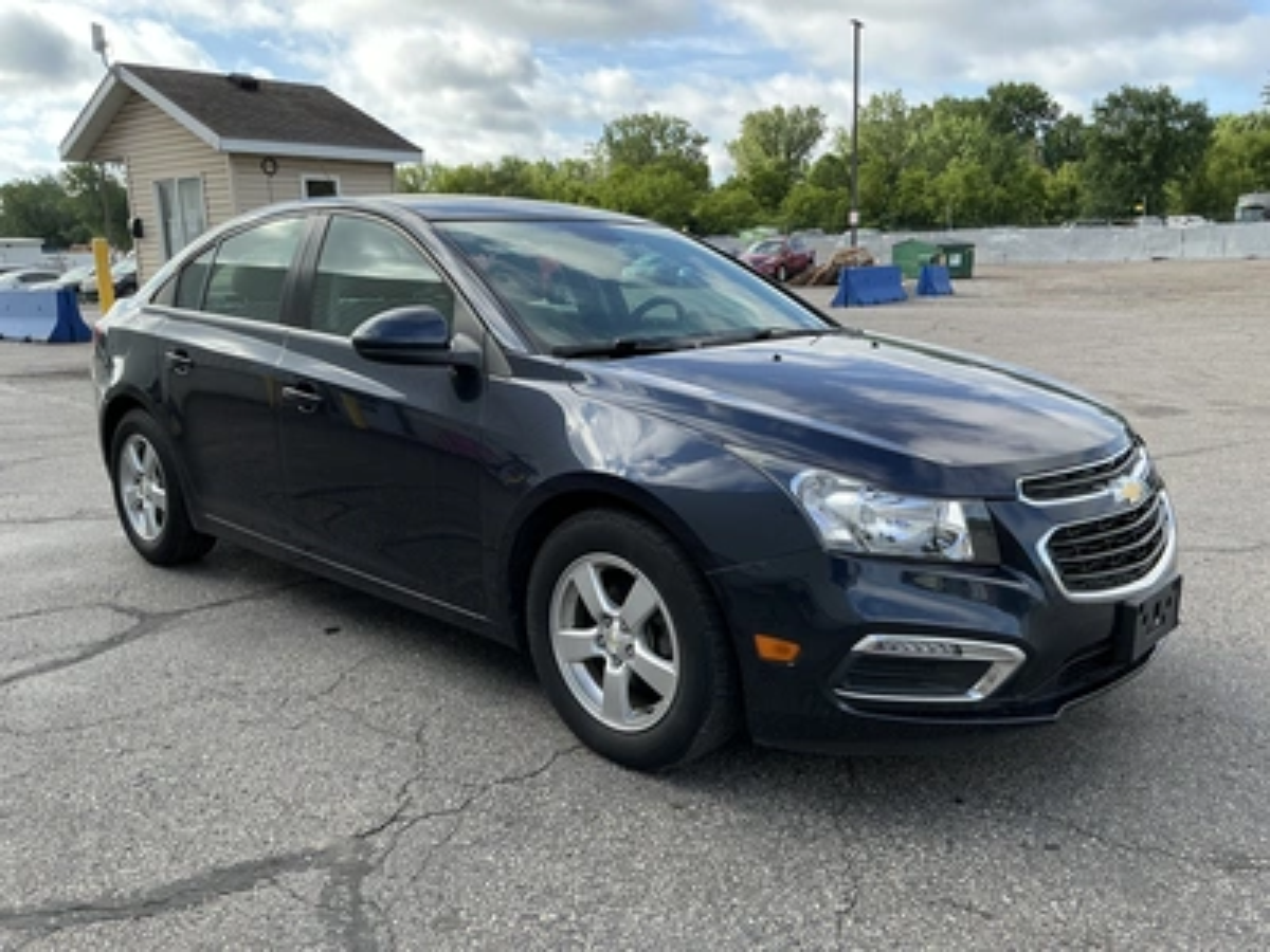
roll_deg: +2.2
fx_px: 1027
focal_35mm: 28
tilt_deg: -11.4
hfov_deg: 63.4
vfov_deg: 49.7
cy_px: 476
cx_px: 635
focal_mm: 3
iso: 25
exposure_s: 1/504
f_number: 1.8
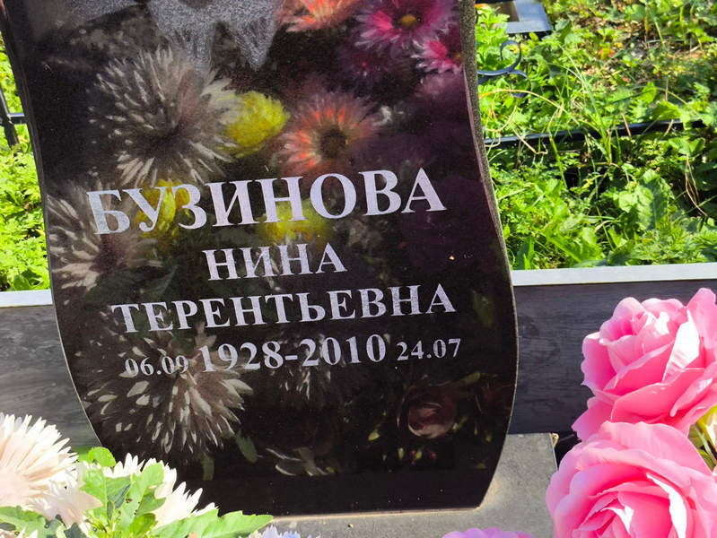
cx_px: 358
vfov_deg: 29.1
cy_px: 269
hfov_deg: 38.2
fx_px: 1036
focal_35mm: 50
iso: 50
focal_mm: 4.71
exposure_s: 1/559
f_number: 1.7
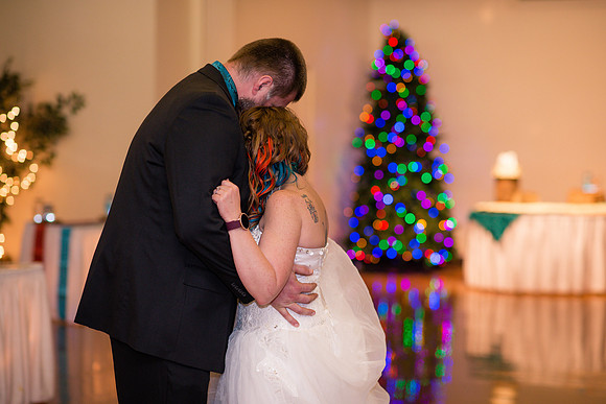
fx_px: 1494
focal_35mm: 89
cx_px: 310
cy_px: 202
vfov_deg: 15.4
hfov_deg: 22.9
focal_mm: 85
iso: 640
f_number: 2.2
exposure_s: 1/125
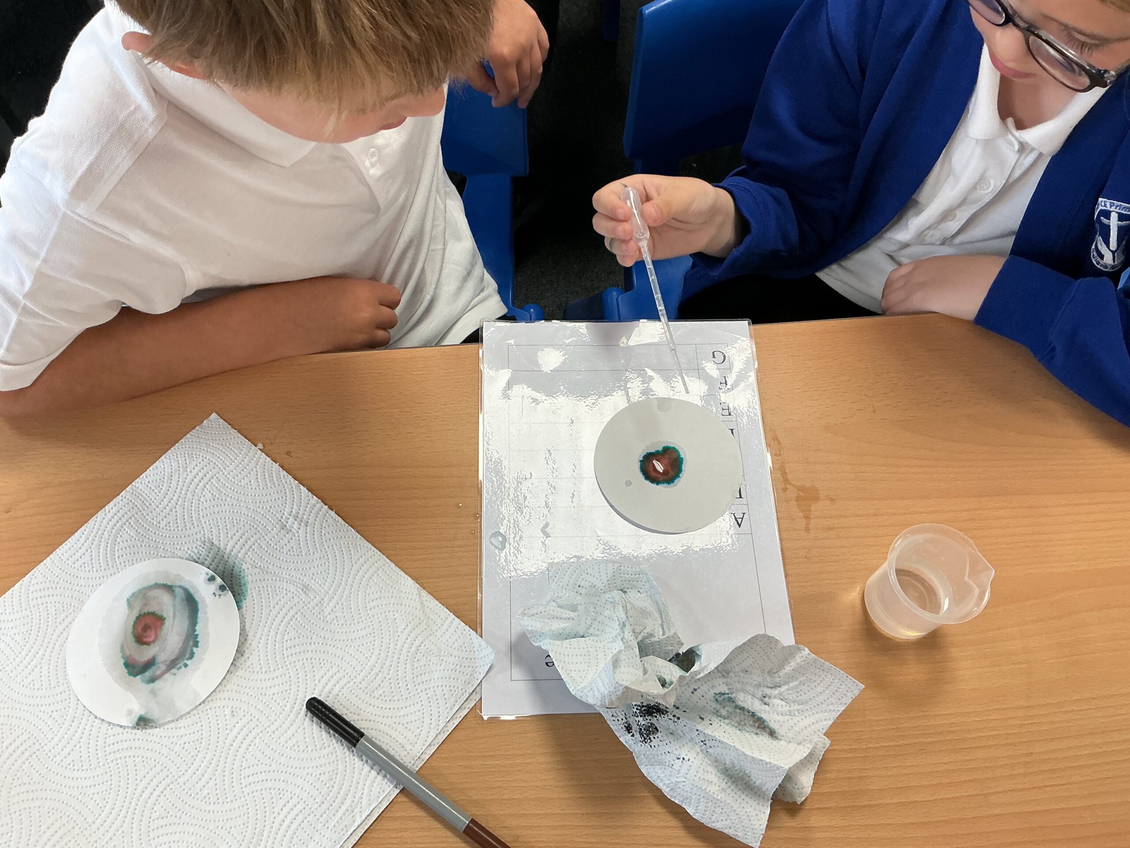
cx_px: 565
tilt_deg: -64.1
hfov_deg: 61.7
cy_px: 424
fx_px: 947
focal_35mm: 29
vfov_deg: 48.2
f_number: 1.8
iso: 64
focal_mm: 3
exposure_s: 1/60
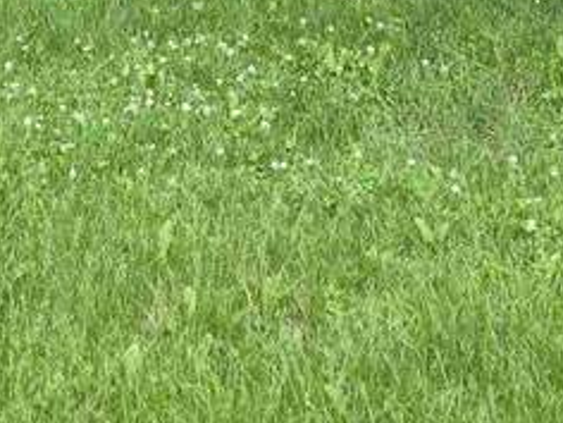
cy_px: -640
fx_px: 2033
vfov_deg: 10.1
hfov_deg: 15.7
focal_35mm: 125
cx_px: 169
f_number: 1.4
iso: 20
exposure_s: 1/180
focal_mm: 6.5
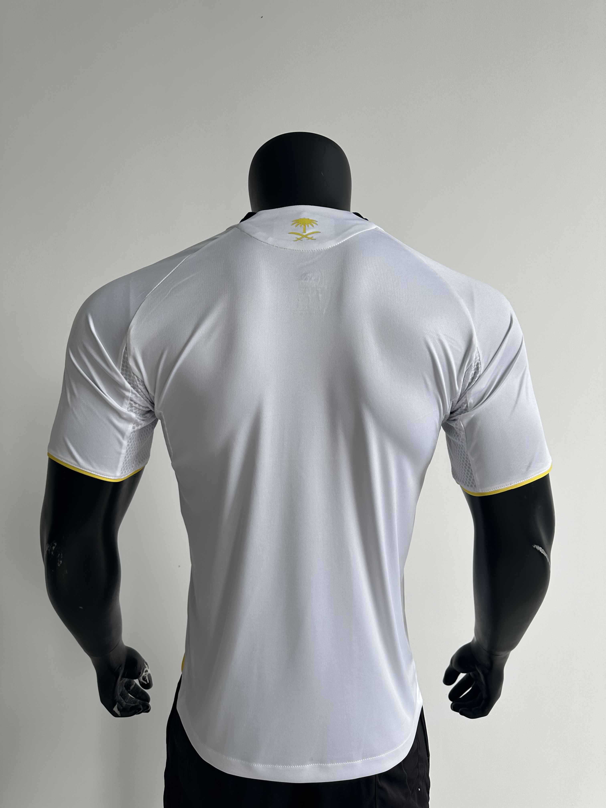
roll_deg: -1.5
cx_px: 303
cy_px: 404
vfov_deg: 71.6
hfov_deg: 56.8
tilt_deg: -5.8
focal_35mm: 24
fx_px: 560
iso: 80
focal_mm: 6.86
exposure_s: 1/482
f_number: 1.78
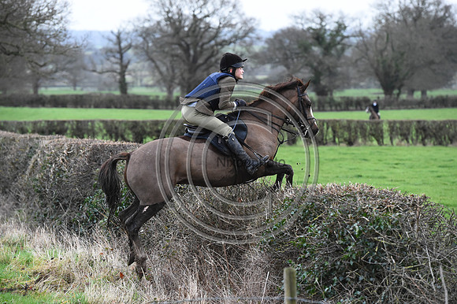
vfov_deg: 7.8
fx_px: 2220
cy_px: 152
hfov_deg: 11.8
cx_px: 228
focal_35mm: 175
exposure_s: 1/1250
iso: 3200
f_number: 5.6
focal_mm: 175
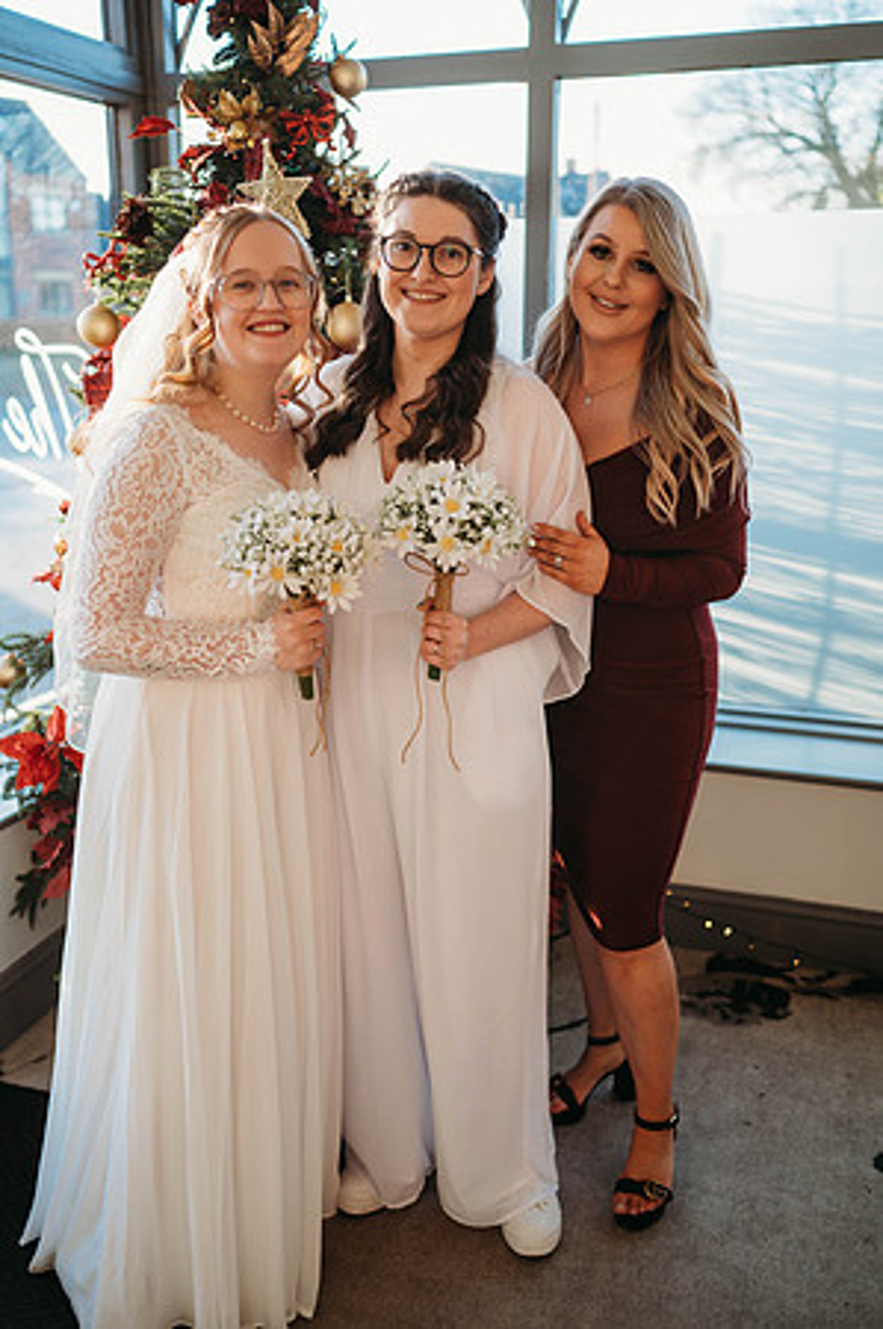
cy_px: 664
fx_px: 1291
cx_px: 442
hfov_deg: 37.8
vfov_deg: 54.5
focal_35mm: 35
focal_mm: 35
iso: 110
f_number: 1.8
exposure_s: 1/200
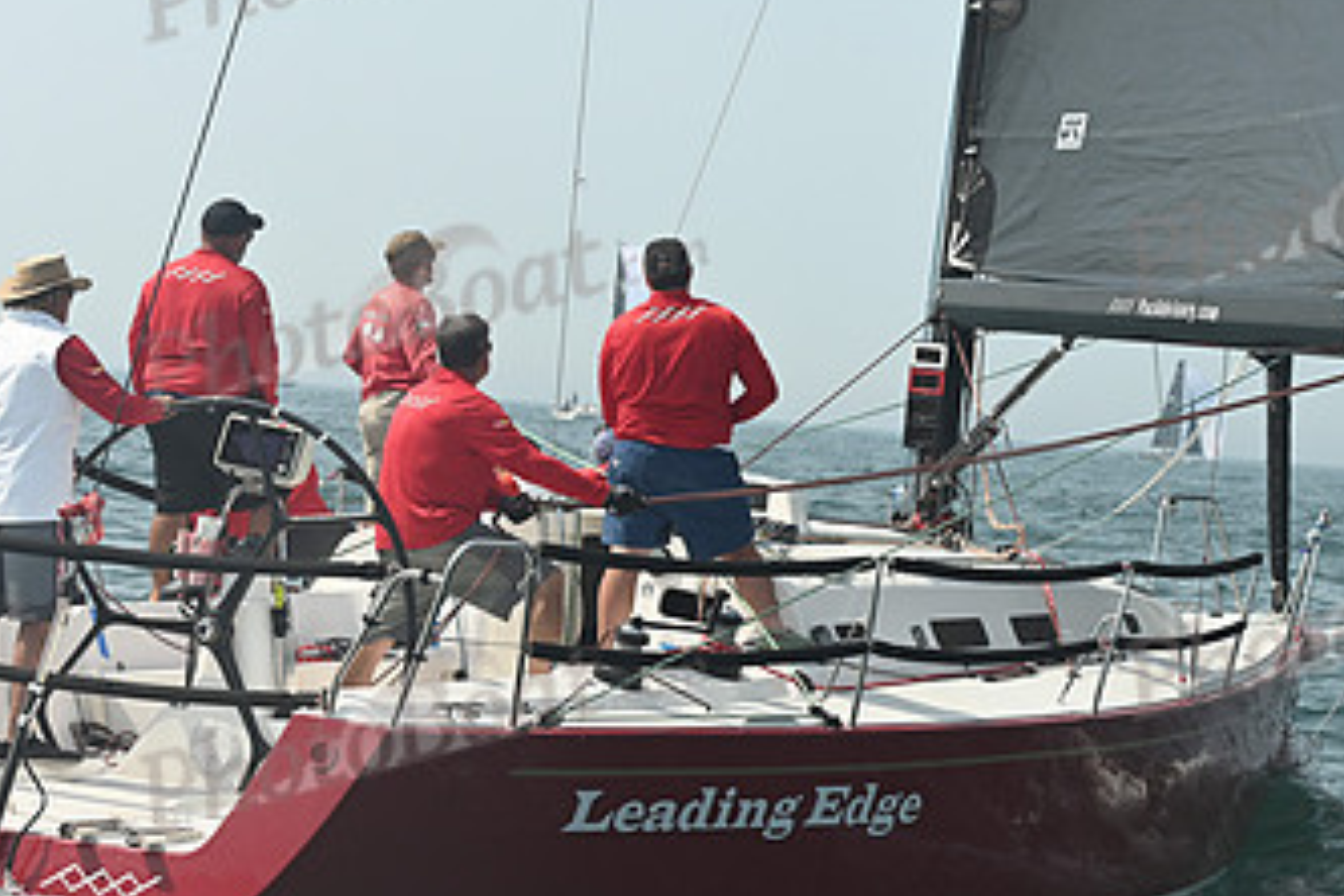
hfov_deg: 16.7
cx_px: 920
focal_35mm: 122
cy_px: 462
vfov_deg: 11.2
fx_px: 4554
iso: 320
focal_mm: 70
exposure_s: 1/1250
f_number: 6.3
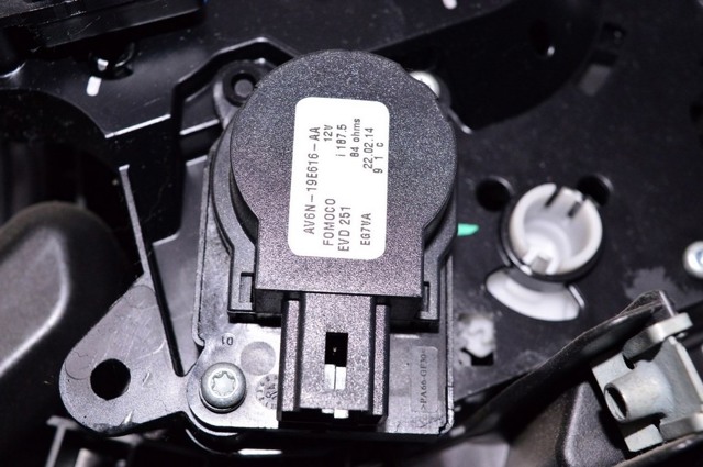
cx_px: 352
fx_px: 1024
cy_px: 234
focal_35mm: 52
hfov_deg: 37.9
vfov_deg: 25.7
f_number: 8
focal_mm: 35
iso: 1600
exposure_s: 1/200
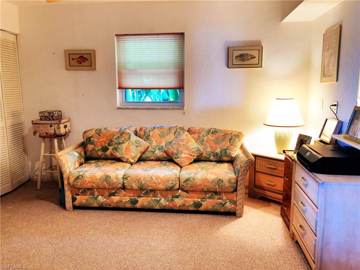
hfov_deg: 63.5
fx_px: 291
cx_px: 180
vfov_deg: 49.7
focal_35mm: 28
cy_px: 135
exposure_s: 1/30
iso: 40
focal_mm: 4
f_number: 1.8
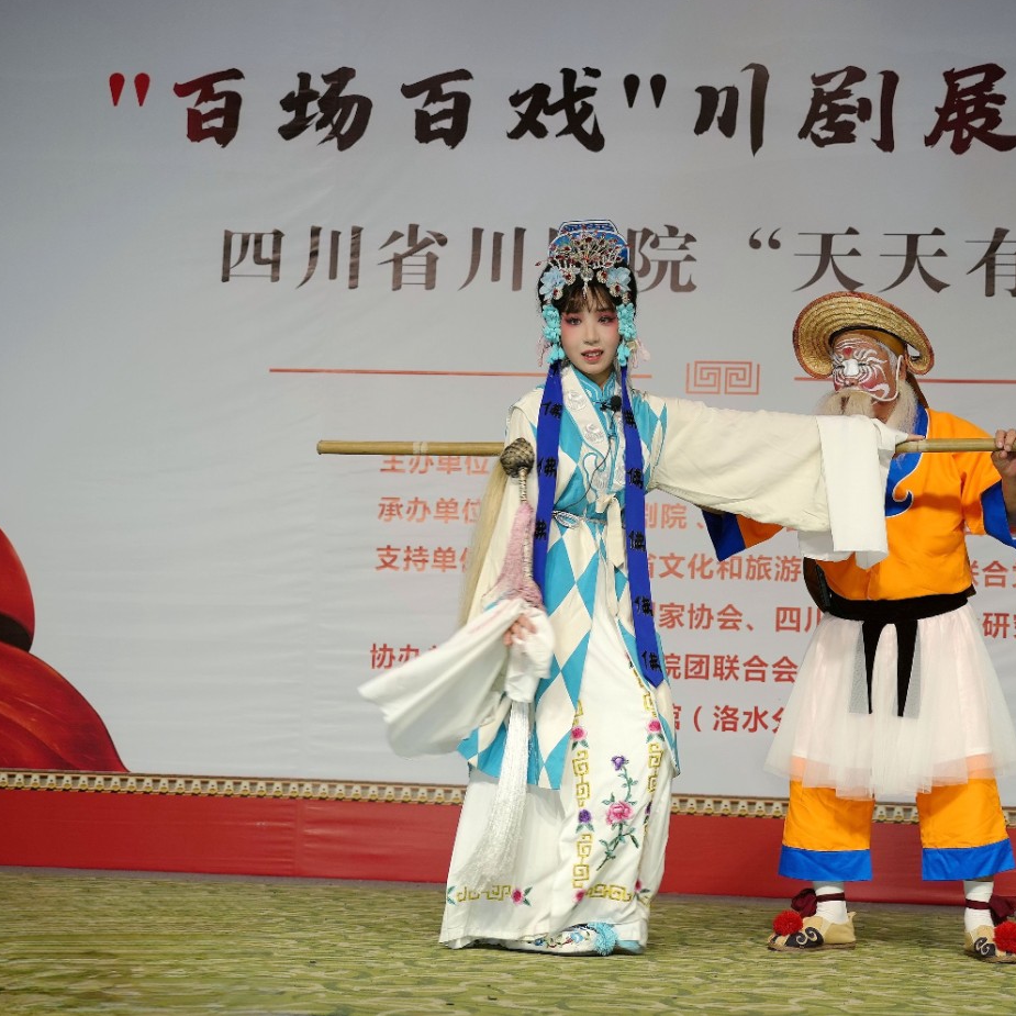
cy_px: 506
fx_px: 1793
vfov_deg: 31.6
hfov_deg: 31.2
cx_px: 725
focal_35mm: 54
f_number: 4
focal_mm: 42
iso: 250
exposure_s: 1/160
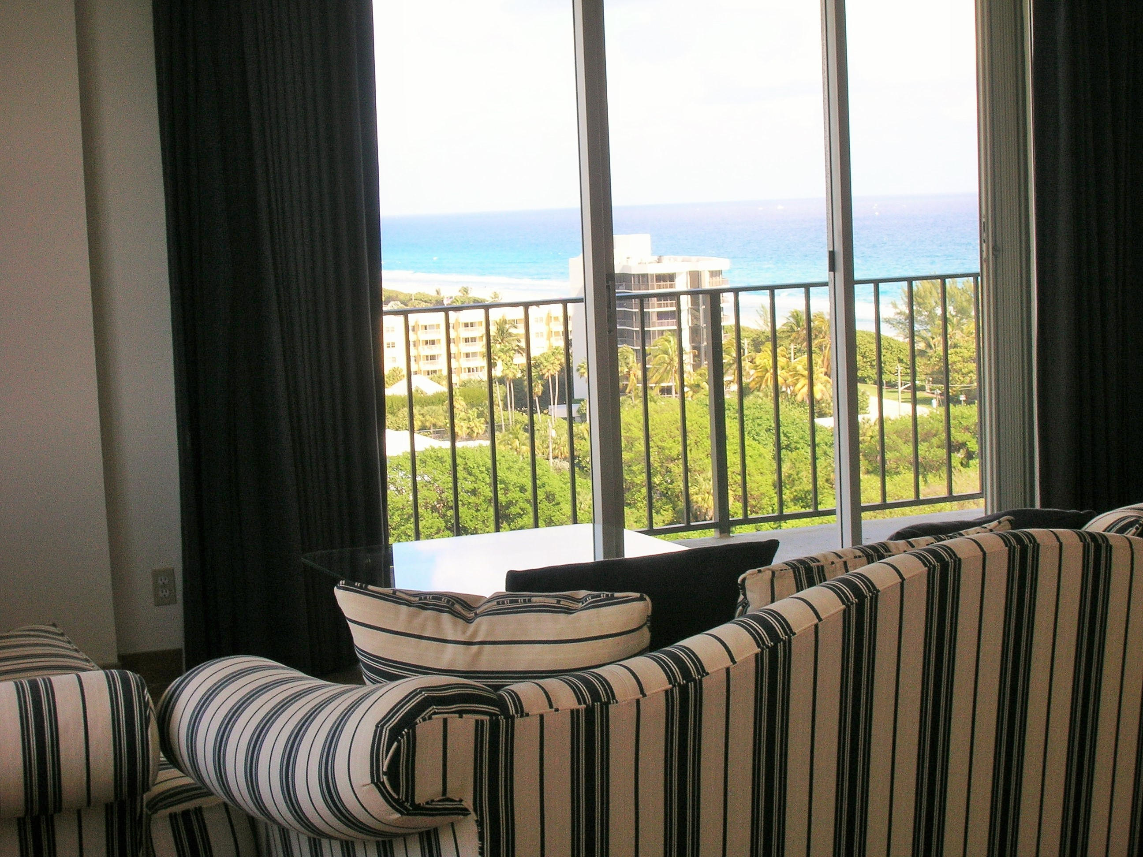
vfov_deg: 23.3
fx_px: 2080
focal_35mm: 63
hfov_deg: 30.7
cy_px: 428
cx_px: 572
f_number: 6.1
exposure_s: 1/44.5
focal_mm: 10.4
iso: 50
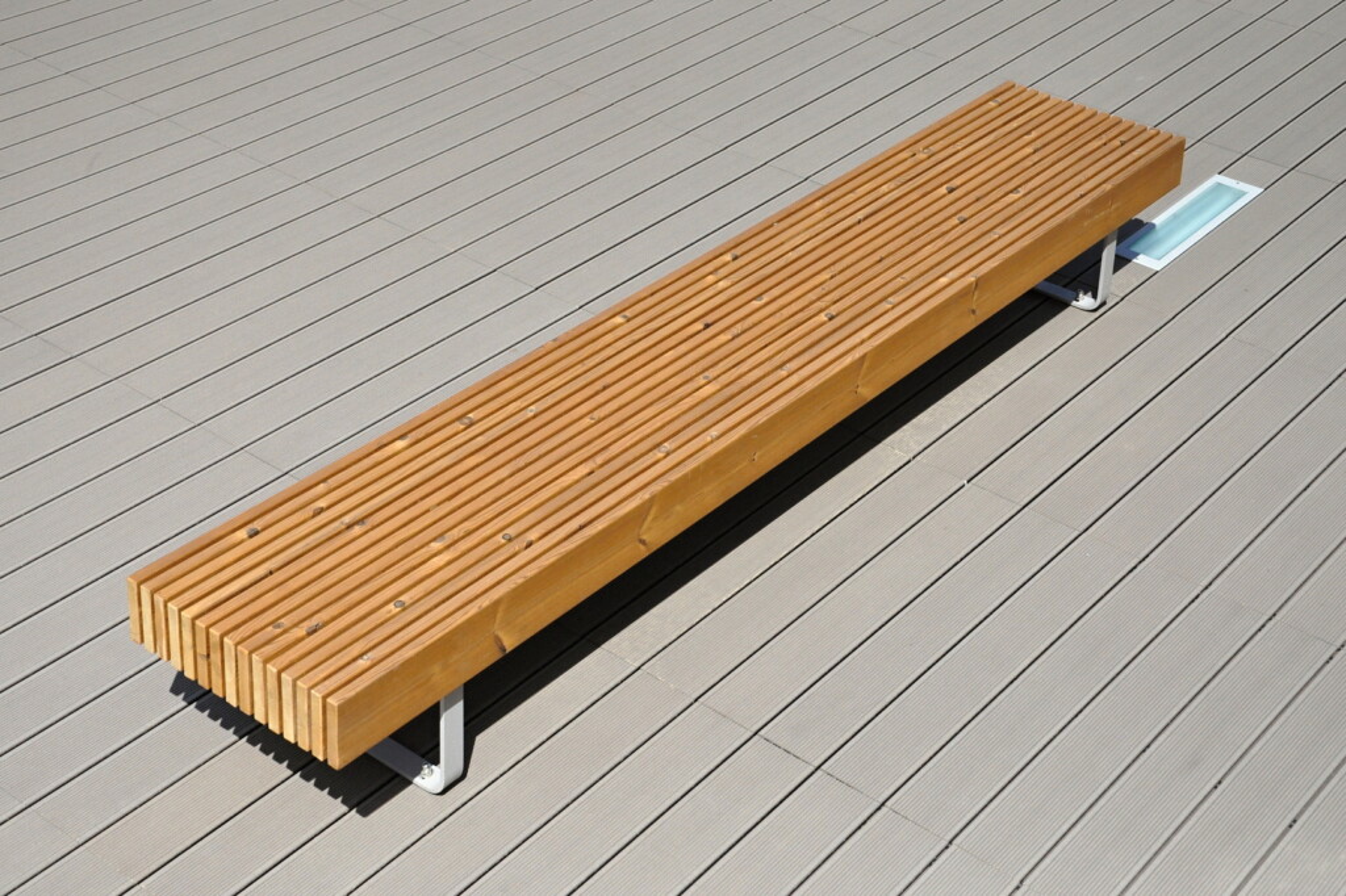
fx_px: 2130
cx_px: 673
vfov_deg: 23.8
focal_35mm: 57
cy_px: 448
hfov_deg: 35.1
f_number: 6.3
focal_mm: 38
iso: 1000
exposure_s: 1/4000
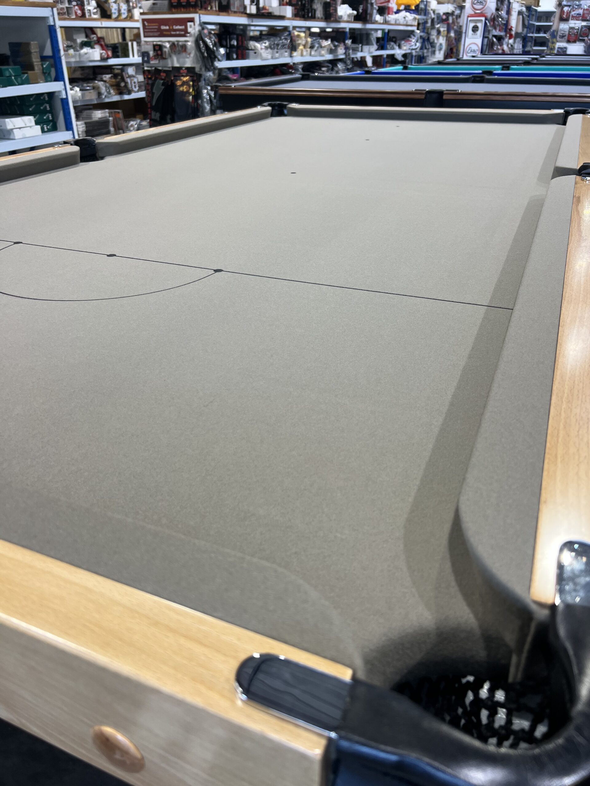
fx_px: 591
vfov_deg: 67.3
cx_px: 295
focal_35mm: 26
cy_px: 393
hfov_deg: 53.1
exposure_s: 1/100
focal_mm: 5.7
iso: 80
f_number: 1.5
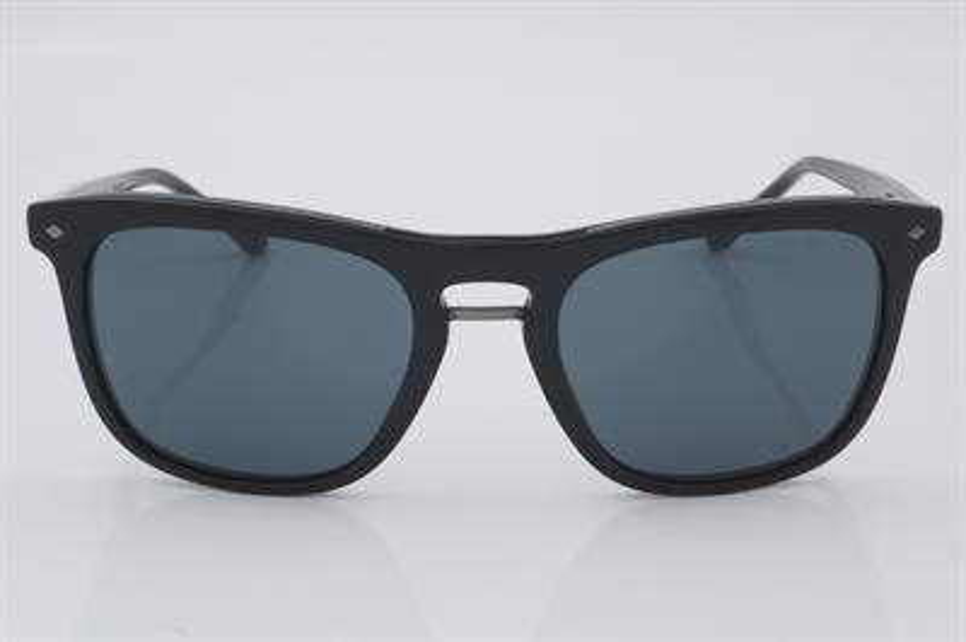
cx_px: 483
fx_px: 2212
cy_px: 321
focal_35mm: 82
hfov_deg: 24.6
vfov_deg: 16.5
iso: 100
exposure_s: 1/4
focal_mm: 55
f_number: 32
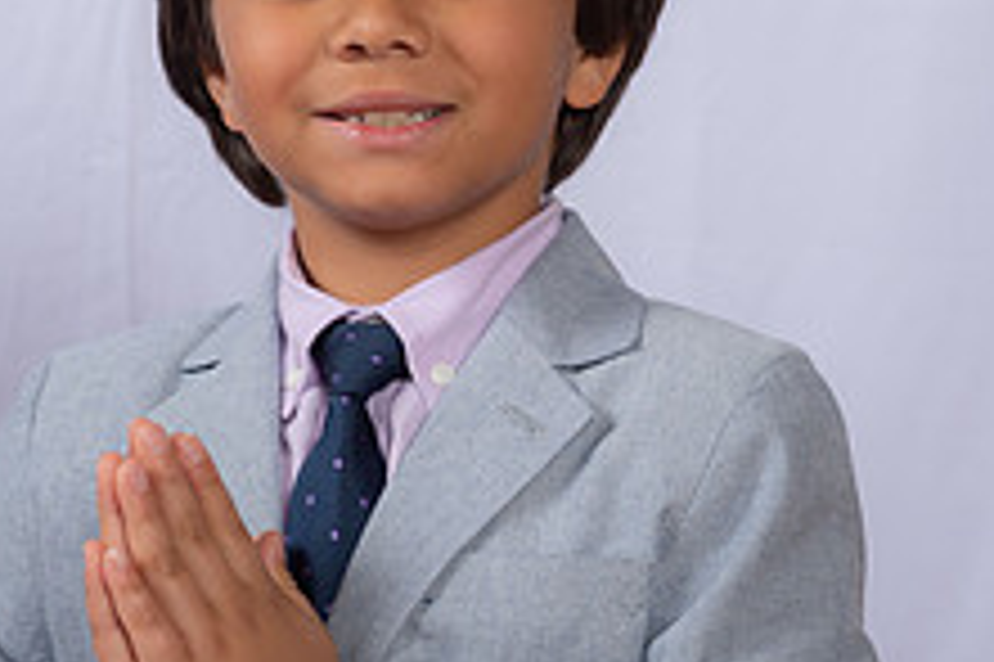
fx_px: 4497
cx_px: 558
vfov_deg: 8.4
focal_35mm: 163
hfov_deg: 12.6
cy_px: 324
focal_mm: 62
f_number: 8
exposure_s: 1/160
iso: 250
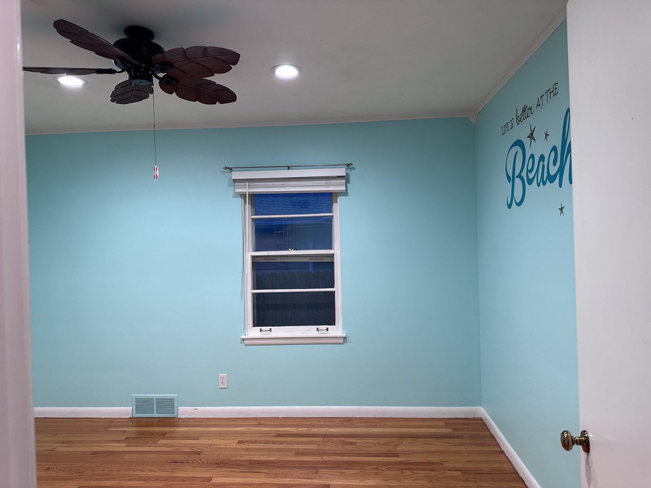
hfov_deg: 71.6
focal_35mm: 24
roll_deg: +1.8
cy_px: 244
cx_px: 326
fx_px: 451
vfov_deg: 56.8
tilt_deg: -0.4
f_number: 1.78
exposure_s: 1/60
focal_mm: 6.86
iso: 160
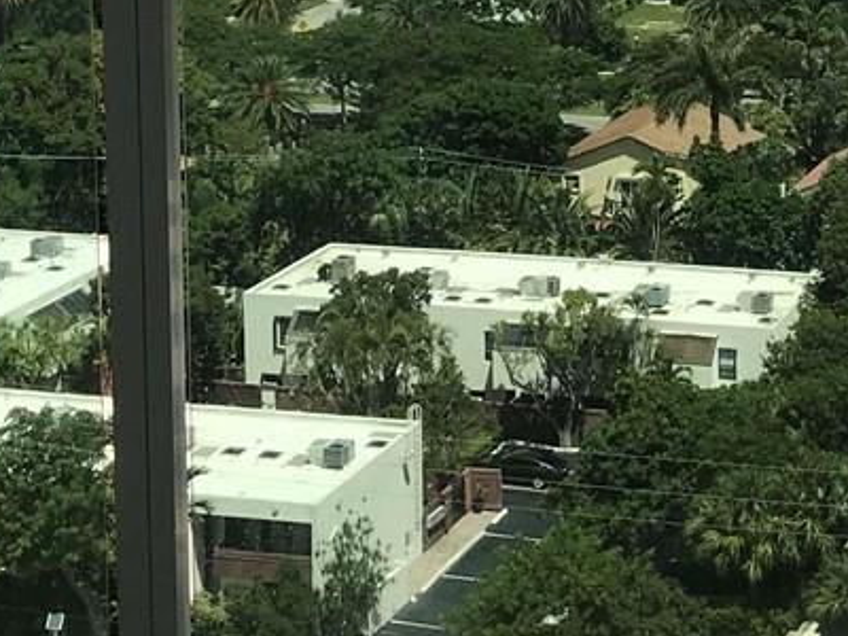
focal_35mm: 112
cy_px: -40
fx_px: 2744
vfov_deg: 13.0
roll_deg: -0.3
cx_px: 717
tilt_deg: -7.3
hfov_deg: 17.4
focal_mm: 3.99
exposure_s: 1/3546
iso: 20
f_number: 1.8
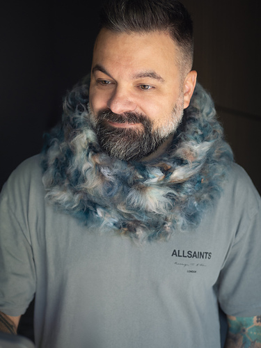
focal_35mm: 50
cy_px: 174
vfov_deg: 38.2
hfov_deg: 29.1
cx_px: 130
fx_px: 503
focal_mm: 25
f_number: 1.6
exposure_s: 1/80
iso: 200
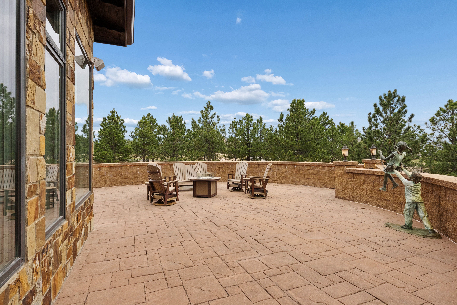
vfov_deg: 67.5
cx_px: 228
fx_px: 229
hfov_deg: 90.0
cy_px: 152
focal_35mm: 18
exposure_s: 1/400
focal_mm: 18
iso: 640
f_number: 11
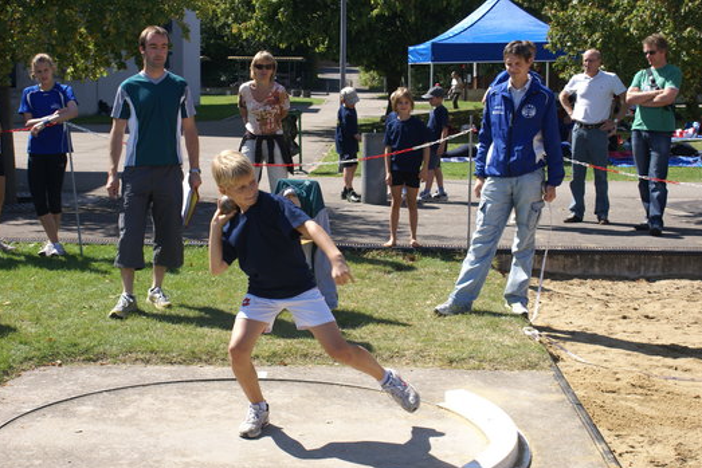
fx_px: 1209
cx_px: 354
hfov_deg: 32.4
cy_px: 231
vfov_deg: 21.9
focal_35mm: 62
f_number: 7.1
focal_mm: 40
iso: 100
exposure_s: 1/160
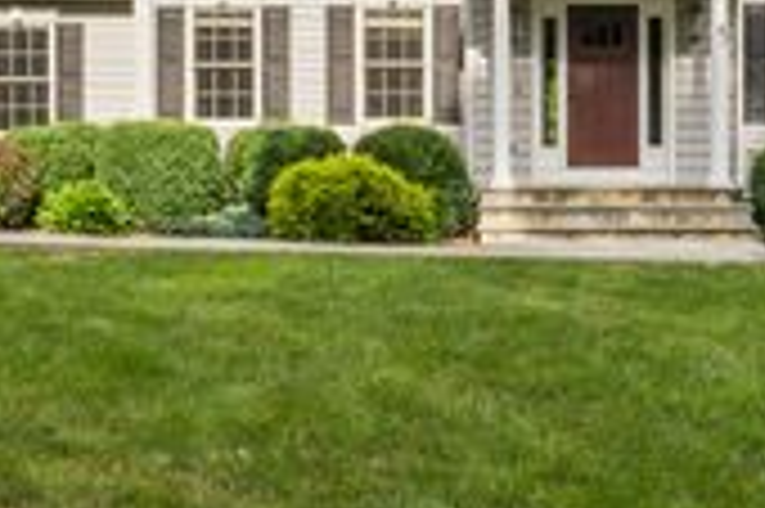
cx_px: 468
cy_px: 160
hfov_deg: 36.3
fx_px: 1163
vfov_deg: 24.5
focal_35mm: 55
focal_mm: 18.6
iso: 100
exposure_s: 1/10
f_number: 22
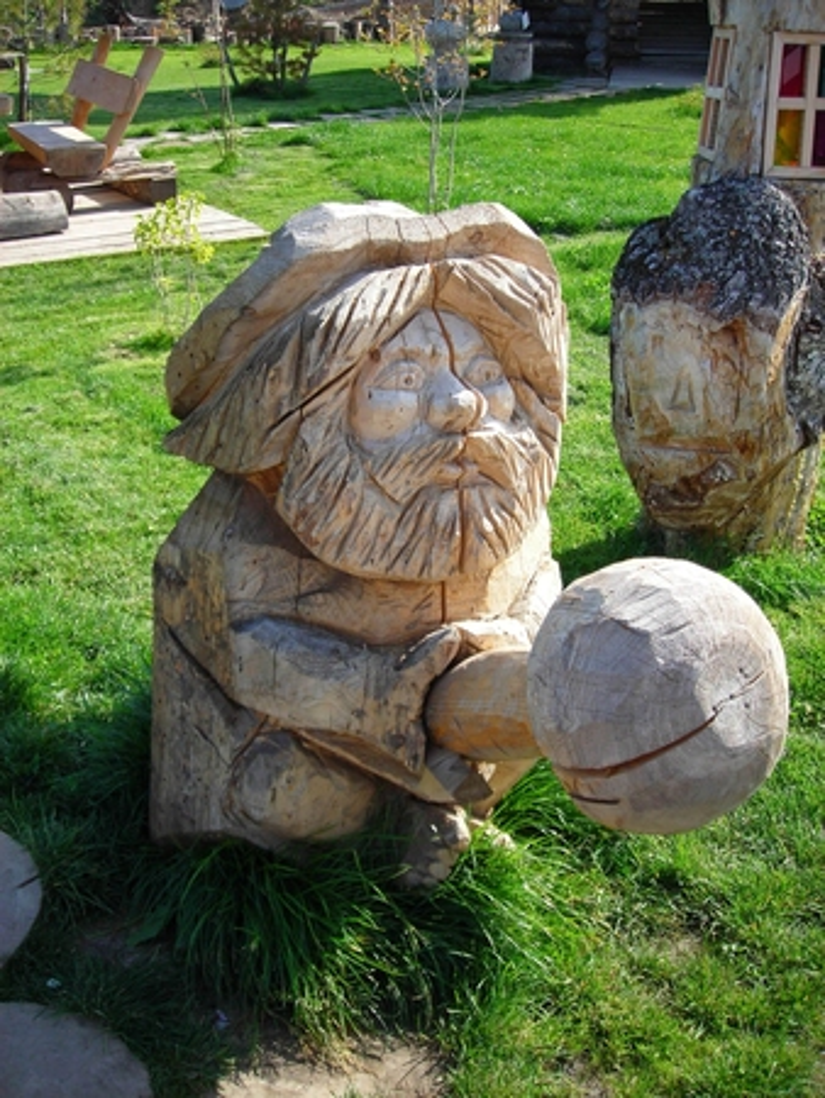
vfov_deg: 49.0
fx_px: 1206
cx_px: 412
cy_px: 549
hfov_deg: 37.8
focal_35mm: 38
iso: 50
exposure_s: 1/202
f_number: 3.2
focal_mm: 6.3
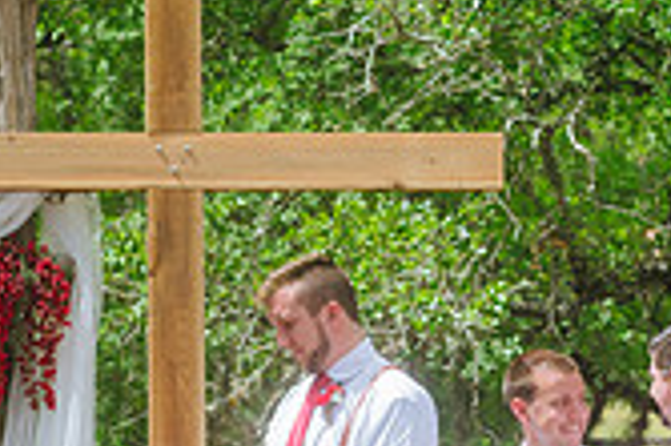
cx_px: -253
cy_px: 709
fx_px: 5567
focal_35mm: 299
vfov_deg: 4.6
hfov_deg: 6.8
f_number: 3.2
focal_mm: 86
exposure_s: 1/640
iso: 160
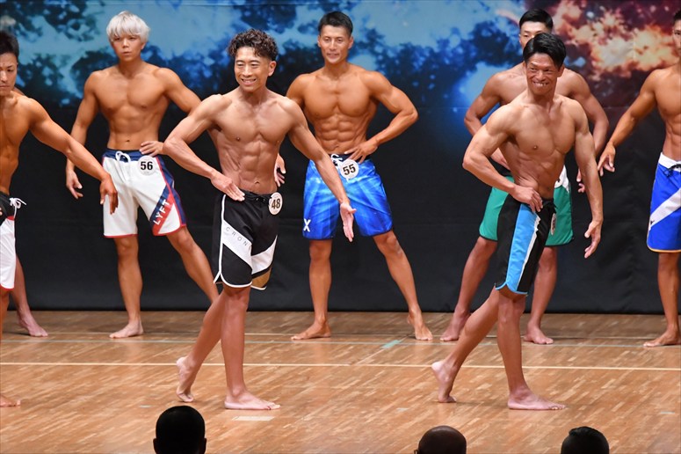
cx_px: 340
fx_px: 5105
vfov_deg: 5.1
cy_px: 227
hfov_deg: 7.6
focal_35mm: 270
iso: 8000
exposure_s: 1/400
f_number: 5.6
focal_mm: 180
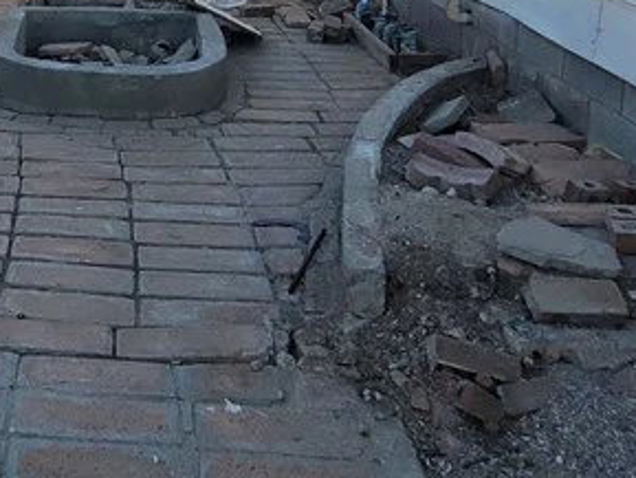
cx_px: -11
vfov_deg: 28.6
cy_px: -51
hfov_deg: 36.7
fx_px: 846
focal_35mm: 46
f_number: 2.2
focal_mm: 2.2
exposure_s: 1/421
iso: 64
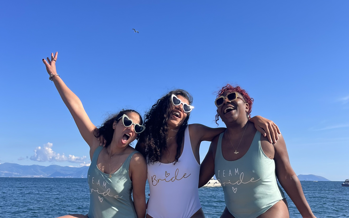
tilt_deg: -0.8
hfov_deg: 52.7
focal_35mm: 37
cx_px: 174
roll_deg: -1.3
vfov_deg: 33.5
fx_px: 352
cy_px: 172
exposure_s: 1/2513
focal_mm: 5.1
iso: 50
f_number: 1.6
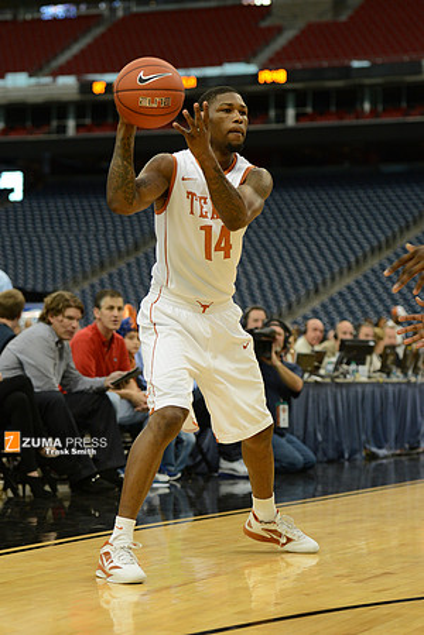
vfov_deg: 25.4
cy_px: 318
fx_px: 1413
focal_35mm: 80
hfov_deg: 17.1
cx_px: 212
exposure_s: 1/1250
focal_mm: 80
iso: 2000
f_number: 2.8
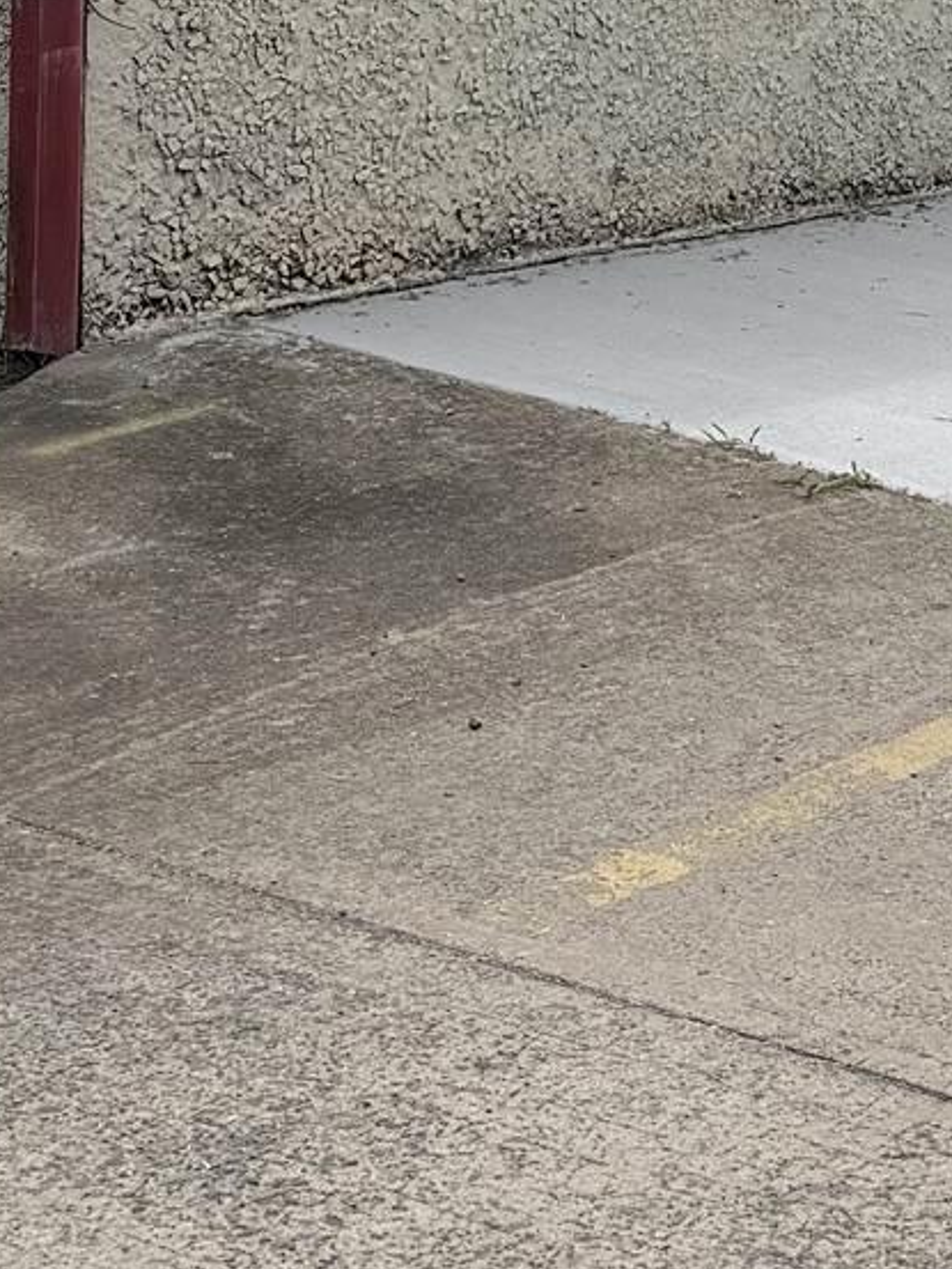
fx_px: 3665
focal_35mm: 100
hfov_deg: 14.7
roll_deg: -0.8
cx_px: 741
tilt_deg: -6.9
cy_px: 131
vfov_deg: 19.3
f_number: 1.78
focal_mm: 6.76
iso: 80
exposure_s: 1/11905
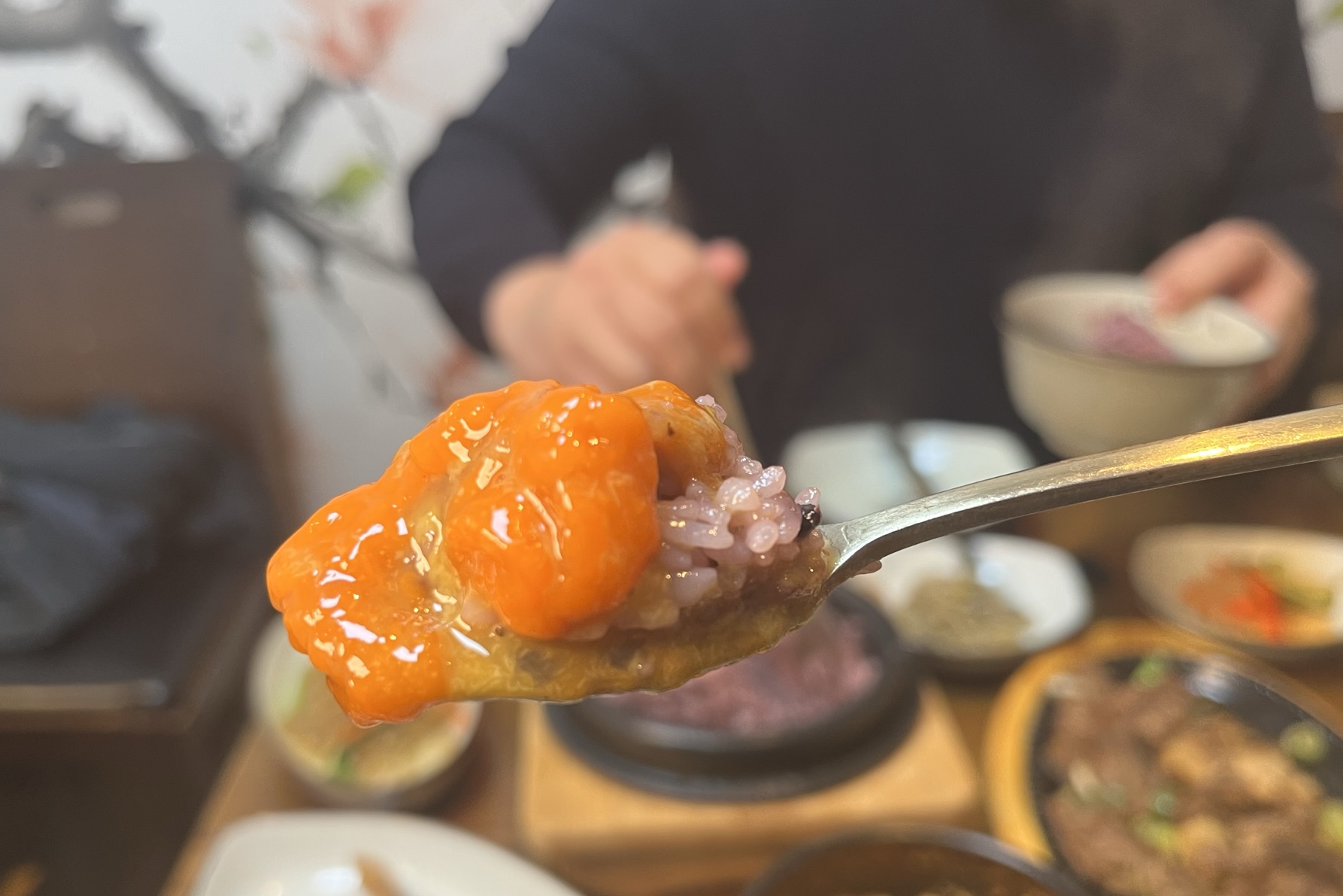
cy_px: 543
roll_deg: +4.6
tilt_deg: -27.0
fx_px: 1156
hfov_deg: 60.2
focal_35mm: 31
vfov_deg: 42.1
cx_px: 615
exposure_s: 1/60
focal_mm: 5.1
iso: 100
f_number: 1.6
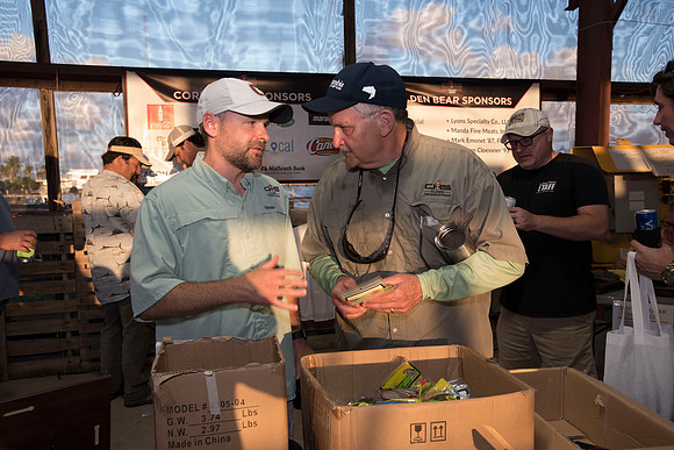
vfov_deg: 46.4
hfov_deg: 65.5
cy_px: 225
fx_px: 524
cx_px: 337
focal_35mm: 28
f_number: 6.3
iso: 500
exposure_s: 1/100
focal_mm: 28
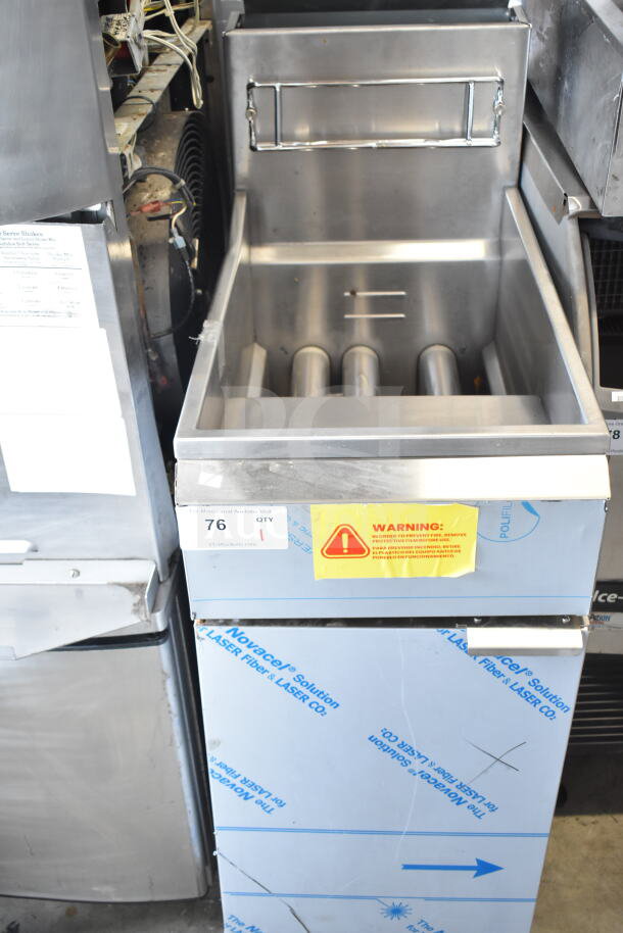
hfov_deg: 33.0
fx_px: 1050
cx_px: 312
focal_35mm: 40
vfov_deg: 47.9
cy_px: 466
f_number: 4
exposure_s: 1/50
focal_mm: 27
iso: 1600
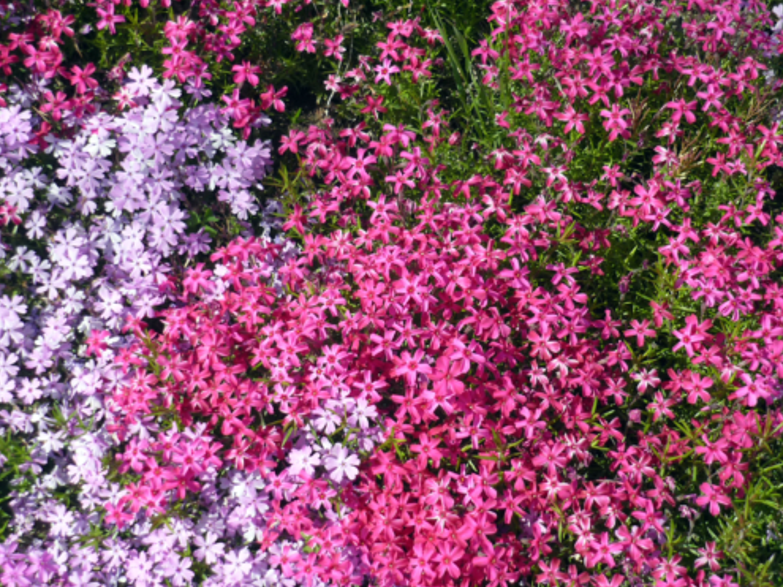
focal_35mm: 57
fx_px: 1289
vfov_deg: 25.6
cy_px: 304
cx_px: 380
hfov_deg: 33.8
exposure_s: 1/160
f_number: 9
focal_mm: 7.8
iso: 100
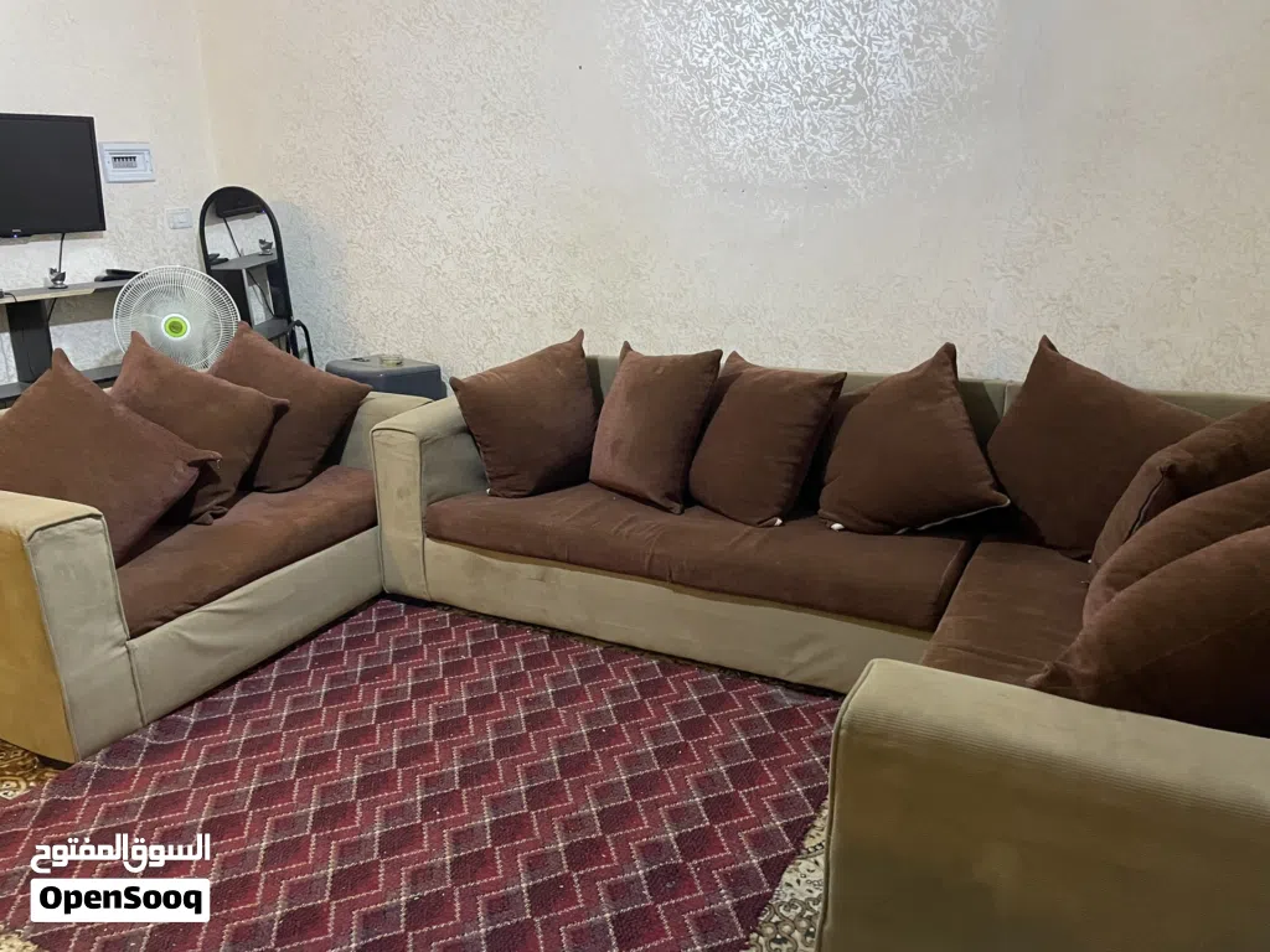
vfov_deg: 53.1
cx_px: 635
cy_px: 476
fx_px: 954
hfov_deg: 67.3
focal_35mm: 26
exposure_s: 1/33
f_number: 1.6
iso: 500
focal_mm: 4.2
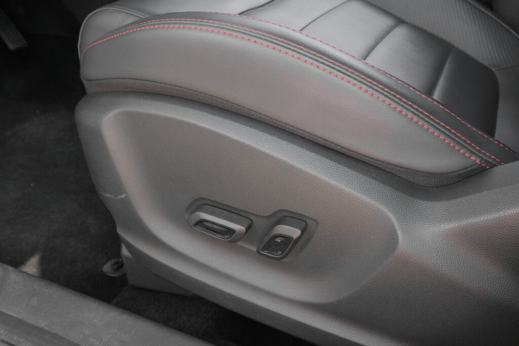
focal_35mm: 35
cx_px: 260
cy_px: 173
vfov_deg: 37.9
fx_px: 505
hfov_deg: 54.4
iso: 2000
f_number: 9
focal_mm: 23.5
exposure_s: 1/100
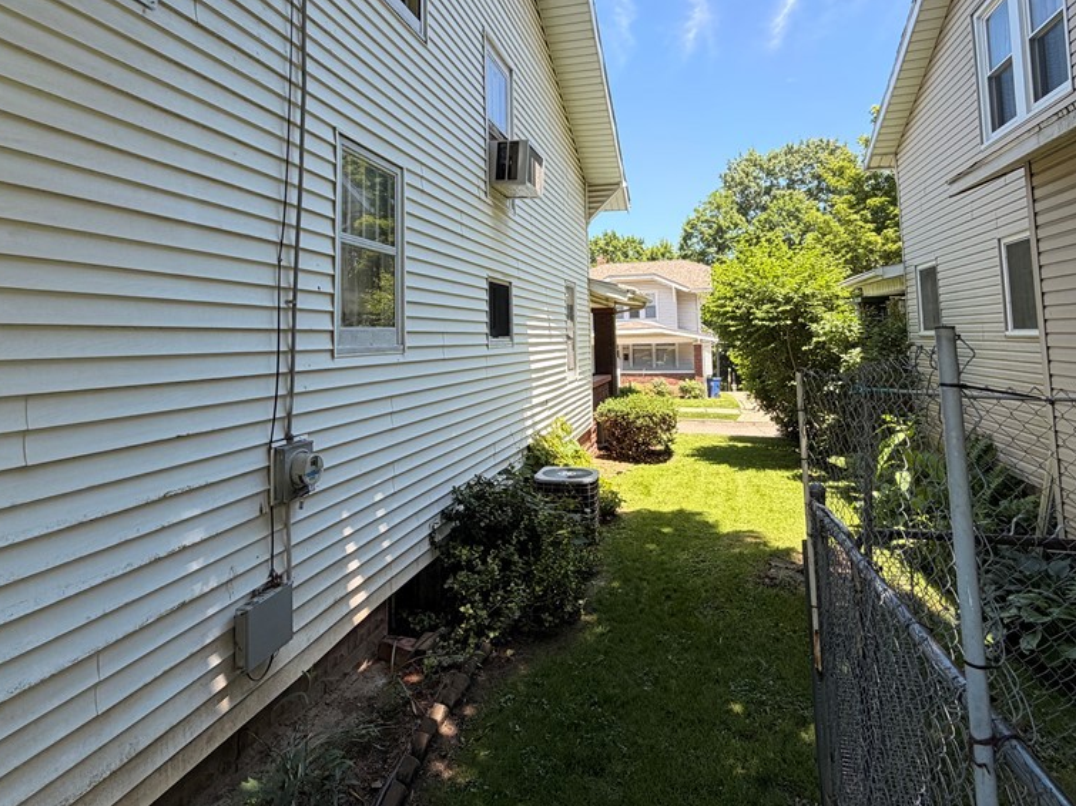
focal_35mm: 19
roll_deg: +1.1
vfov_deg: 67.4
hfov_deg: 84.7
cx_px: 552
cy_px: 291
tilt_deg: +4.6
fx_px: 591
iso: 64
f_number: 2.2
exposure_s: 1/502
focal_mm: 2.22
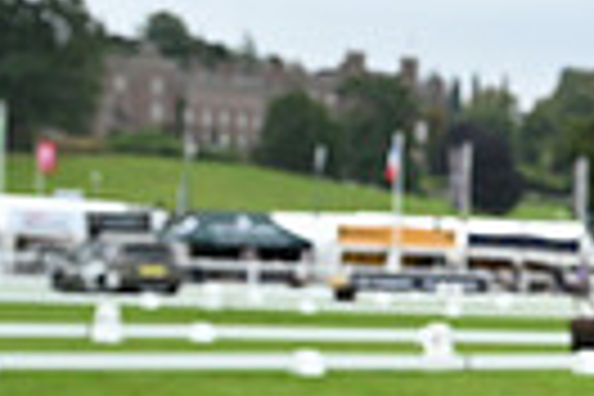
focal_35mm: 172
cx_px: 1084
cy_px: 502
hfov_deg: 11.1
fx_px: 2838
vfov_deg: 7.9
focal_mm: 39
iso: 1400
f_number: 5
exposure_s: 1/1250
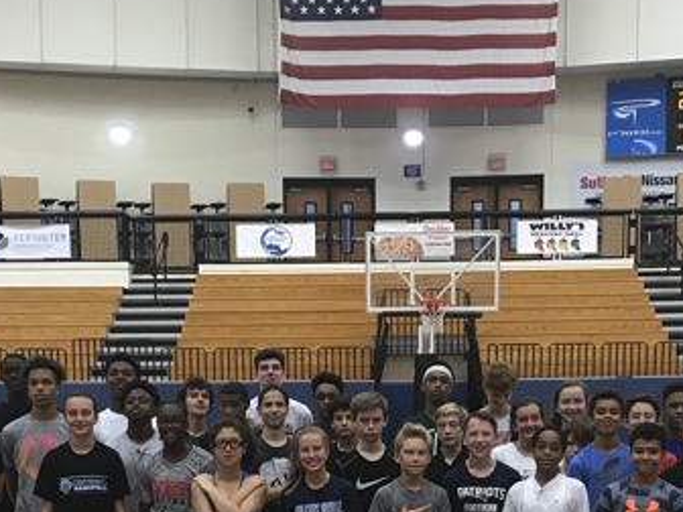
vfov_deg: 18.7
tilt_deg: -5.5
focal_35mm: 75
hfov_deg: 26.0
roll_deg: +0.3
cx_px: 370
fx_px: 1480
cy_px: 590
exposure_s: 1/17
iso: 40
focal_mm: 3.99
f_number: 1.8
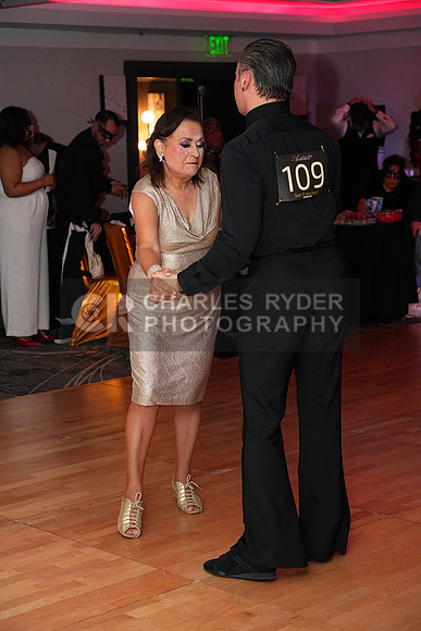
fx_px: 1280
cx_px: 210
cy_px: 316
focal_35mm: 73
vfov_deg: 27.7
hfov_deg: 18.7
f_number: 5
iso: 5000
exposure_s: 1/250
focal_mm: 73
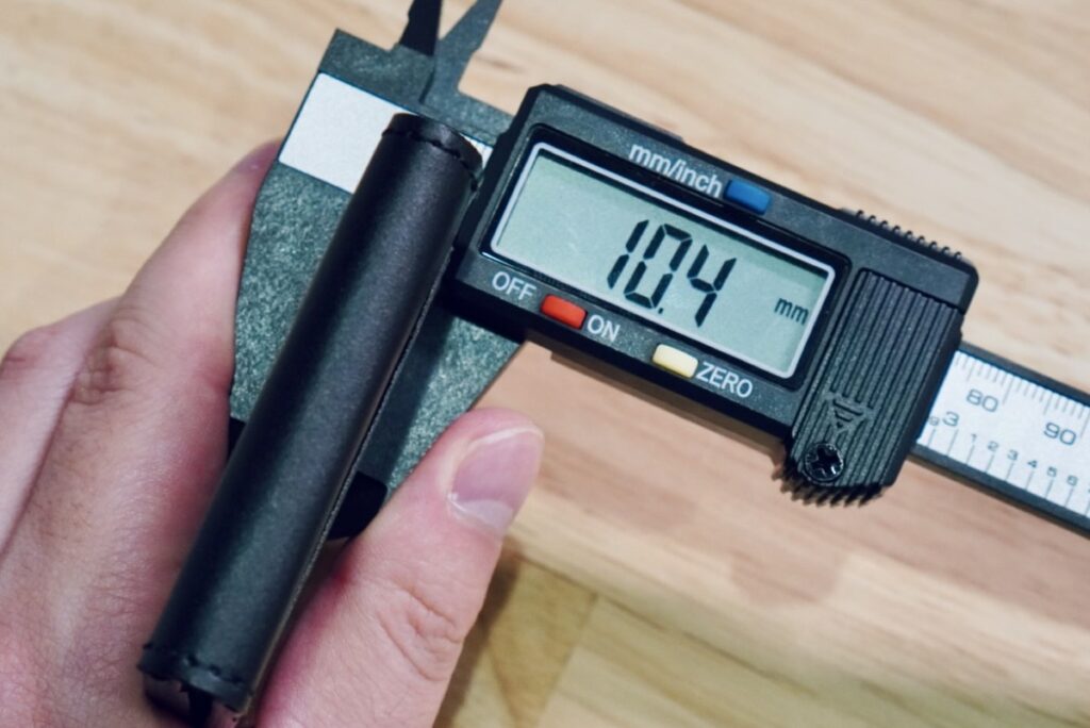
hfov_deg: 37.8
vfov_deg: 25.8
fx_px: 1590
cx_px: 545
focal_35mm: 52
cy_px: 364
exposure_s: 1/60
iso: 2000
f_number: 6.3
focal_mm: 35
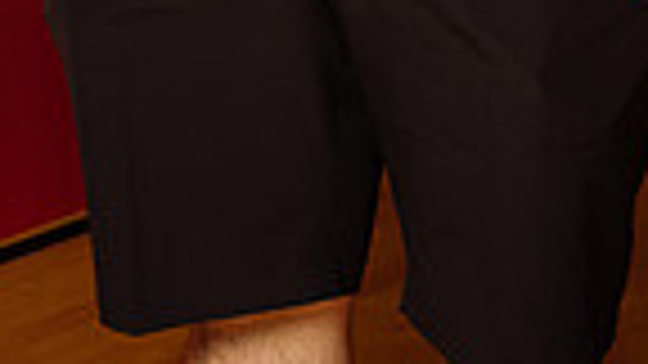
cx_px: 324
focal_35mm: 186
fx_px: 3196
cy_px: -629
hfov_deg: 11.6
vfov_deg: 6.1
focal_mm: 57
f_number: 8
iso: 250
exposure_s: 1/250
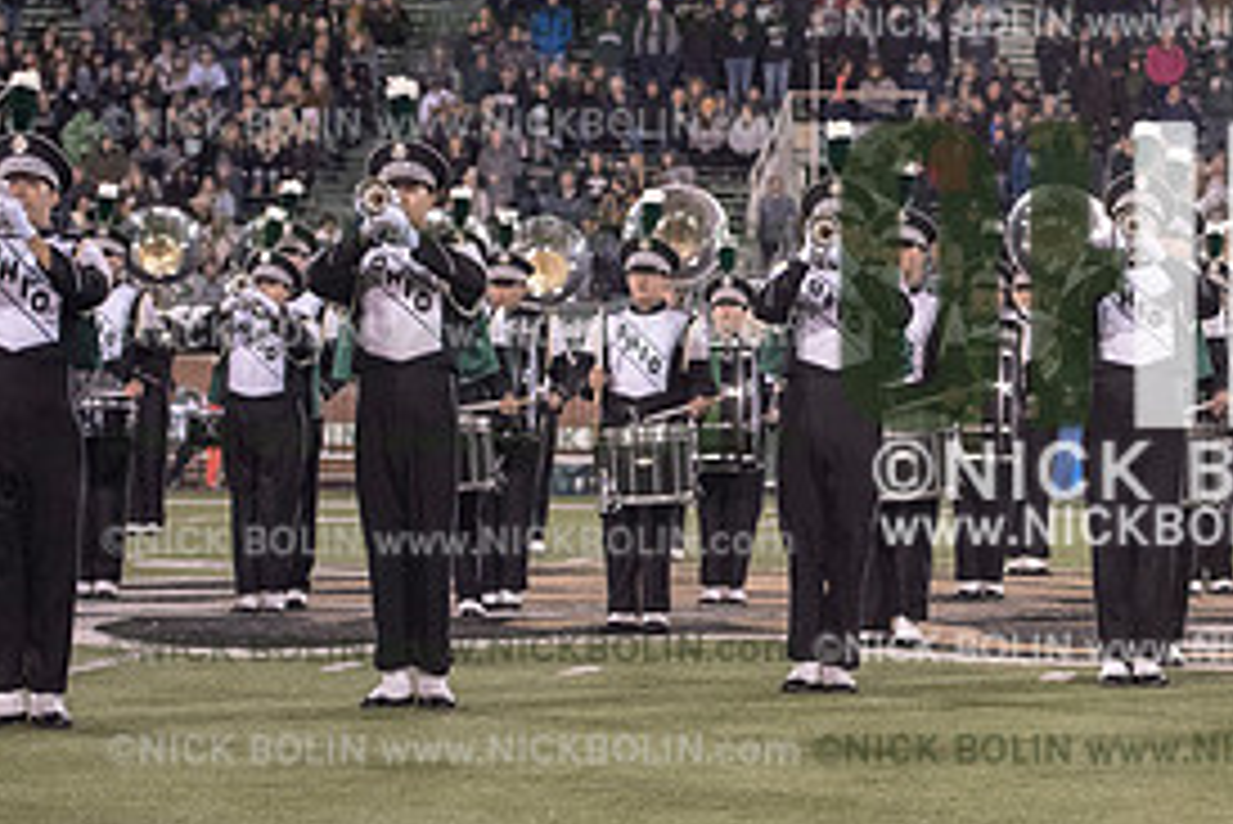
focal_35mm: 148
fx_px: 5071
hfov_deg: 13.7
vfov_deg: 9.3
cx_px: 1156
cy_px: 335
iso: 5000
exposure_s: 1/1250
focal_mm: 70
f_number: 3.2
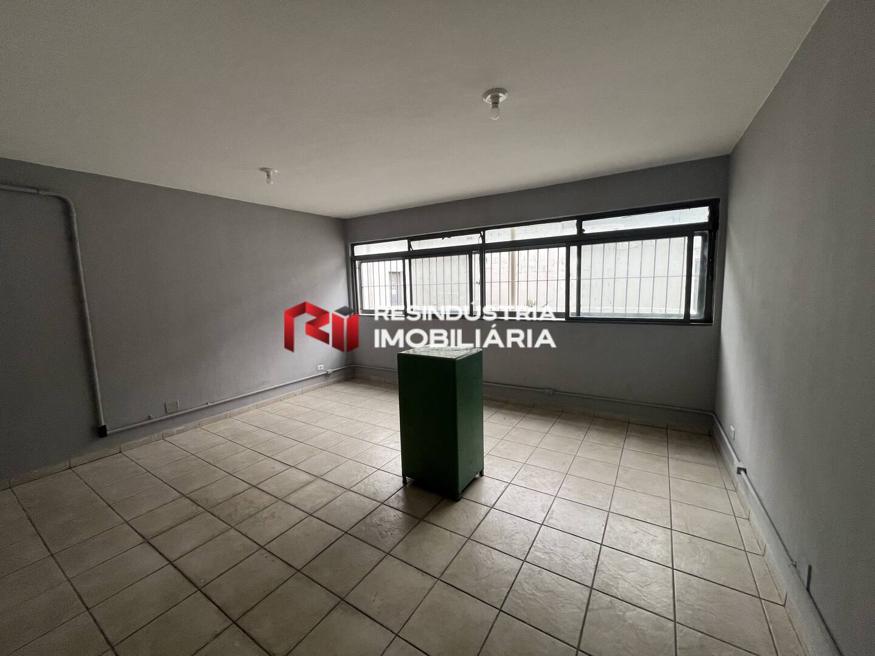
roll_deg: +0.6
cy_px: 328
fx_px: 329
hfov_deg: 106.2
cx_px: 438
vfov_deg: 89.9
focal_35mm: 13
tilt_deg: -7.0
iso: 80
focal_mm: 1.57
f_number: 1.8
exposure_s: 1/99
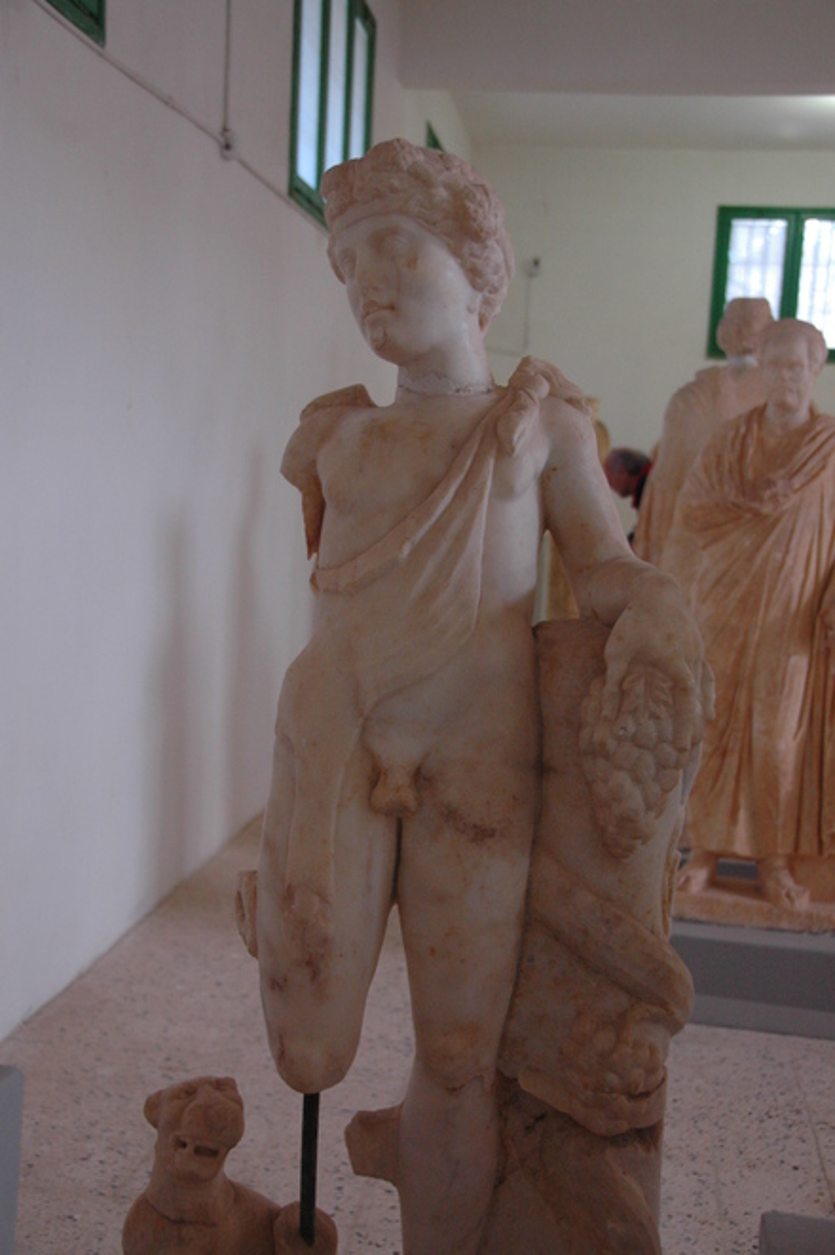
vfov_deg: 45.0
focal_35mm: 44
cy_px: 628
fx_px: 1515
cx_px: 418
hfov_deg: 30.8
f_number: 4.2
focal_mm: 29
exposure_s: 1/50
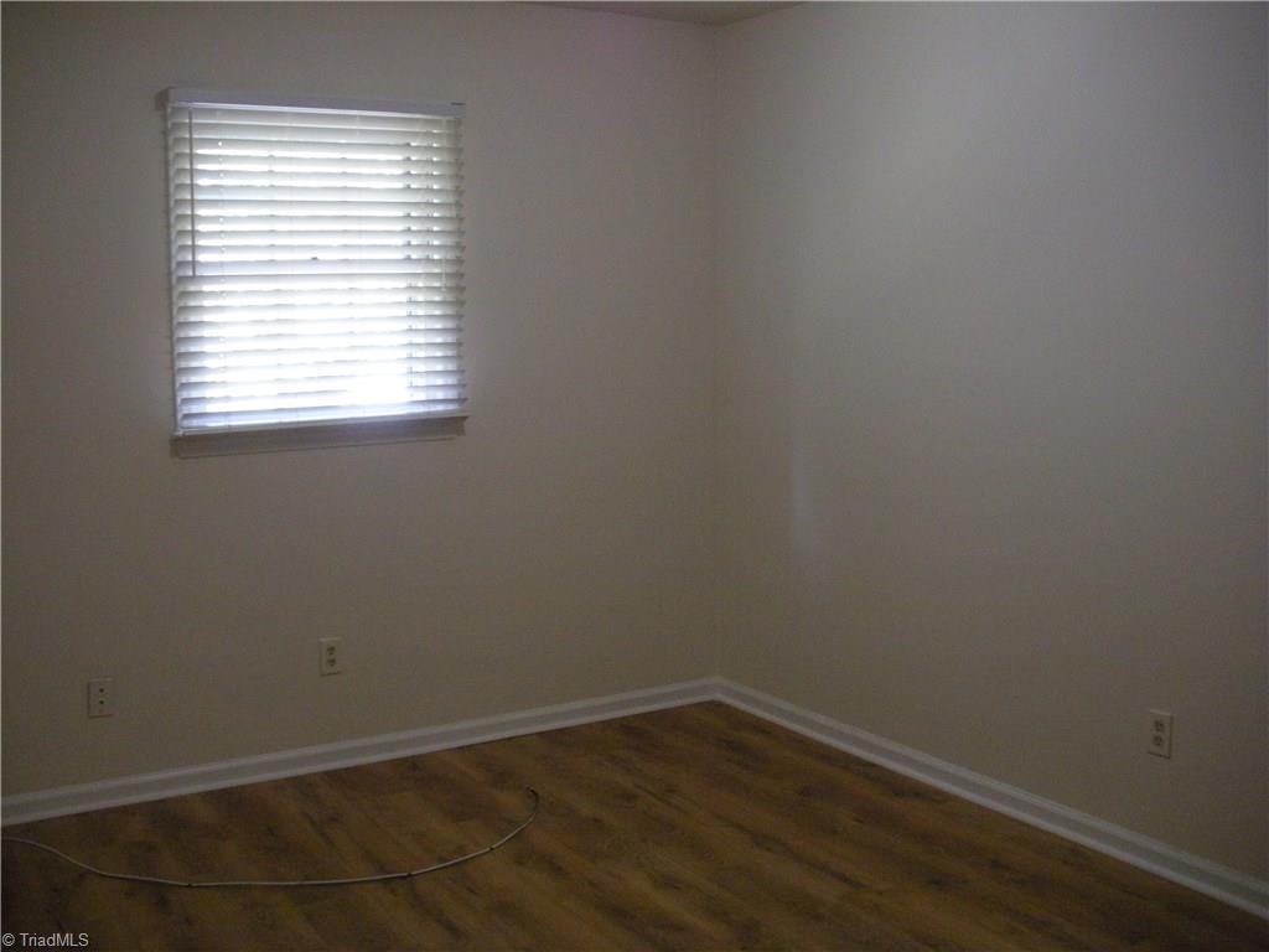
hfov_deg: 51.4
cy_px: 476
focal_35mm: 36
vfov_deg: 39.7
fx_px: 1320
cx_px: 634
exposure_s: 1/33
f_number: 3.5
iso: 400
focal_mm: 6.3
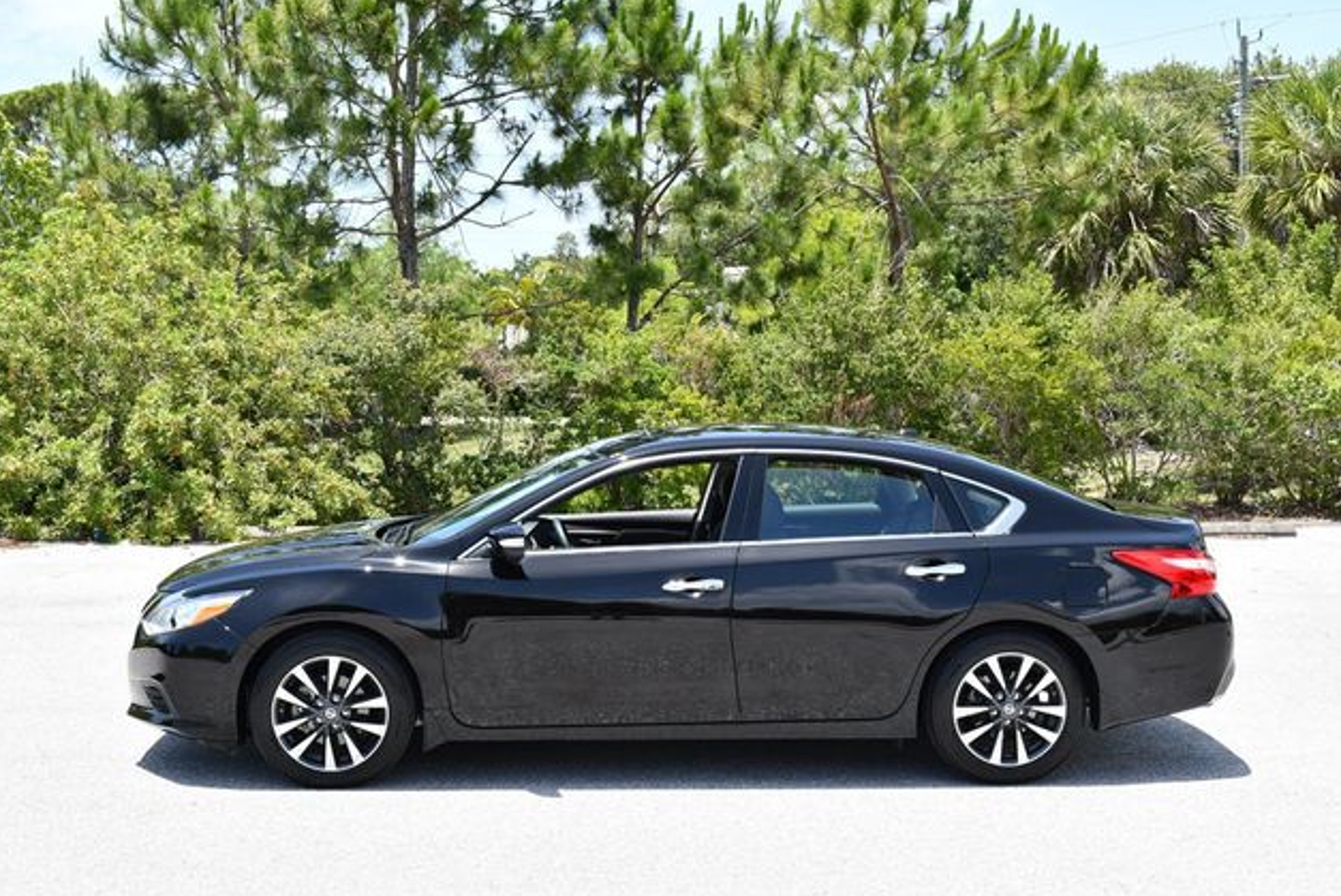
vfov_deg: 27.6
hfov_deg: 40.3
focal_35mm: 49
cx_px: 659
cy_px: 449
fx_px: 1826
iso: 200
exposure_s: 1/250
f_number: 8
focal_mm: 24
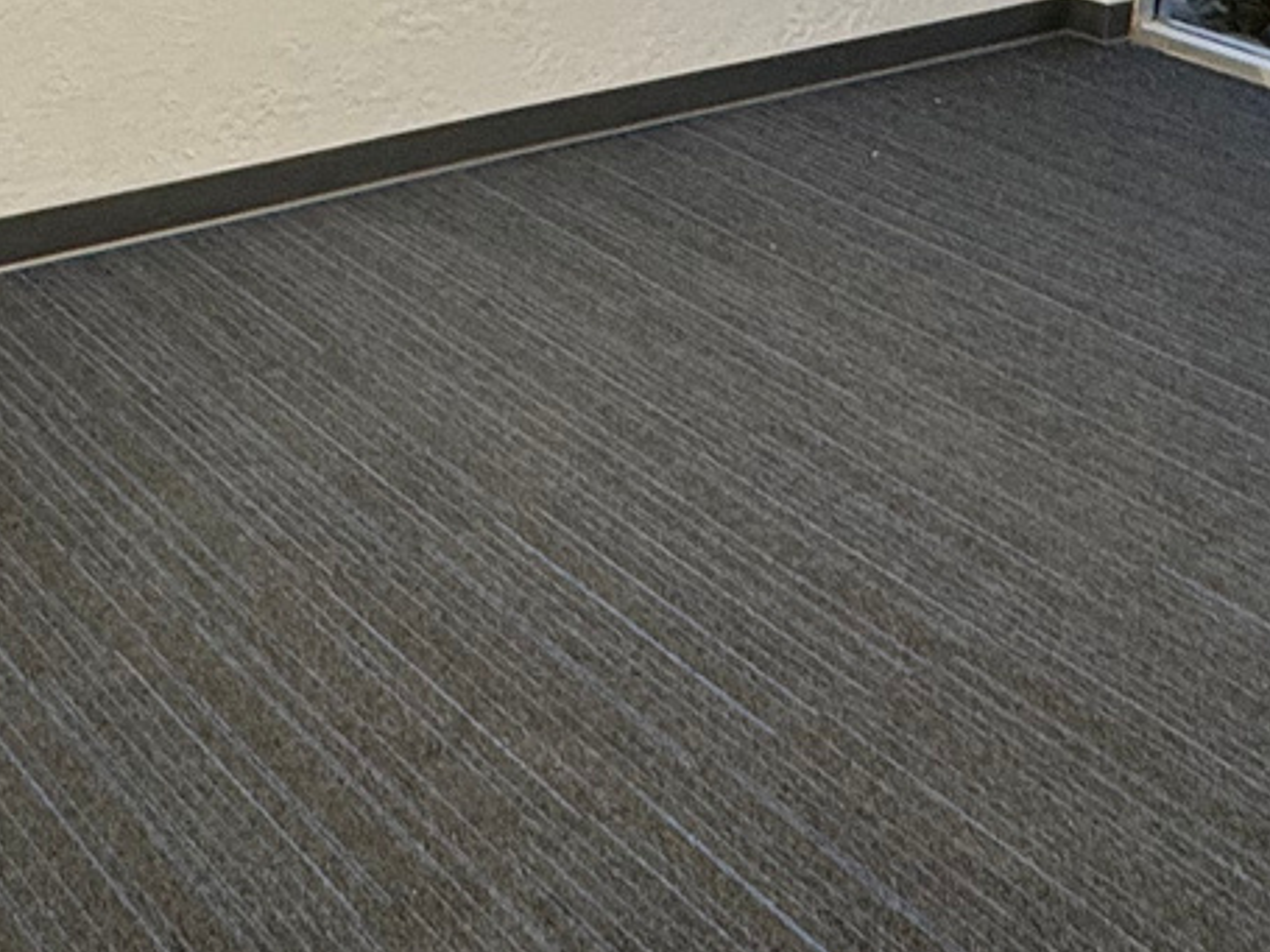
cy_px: -36
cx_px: 703
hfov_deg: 30.7
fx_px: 2311
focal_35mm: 63
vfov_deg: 22.3
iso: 100
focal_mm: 2.22
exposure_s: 1/120
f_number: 2.2
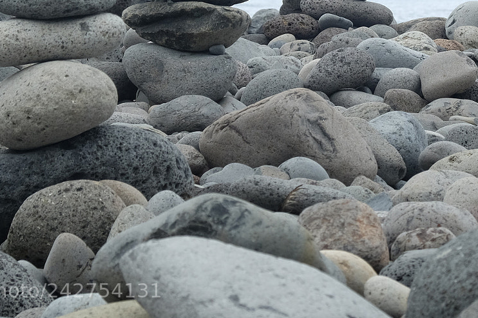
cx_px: 339
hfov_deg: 11.5
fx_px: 2376
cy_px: -2
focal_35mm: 179
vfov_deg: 7.6
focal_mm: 55
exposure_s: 1/170
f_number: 7.1
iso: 500
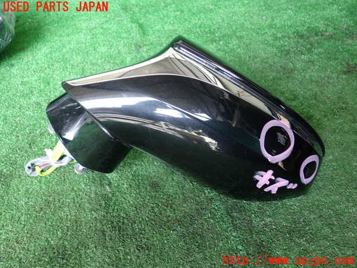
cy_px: 134
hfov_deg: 60.0
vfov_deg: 46.8
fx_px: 309
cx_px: 178
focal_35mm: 30
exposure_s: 1/60
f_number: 2.3
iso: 200
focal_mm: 5.4
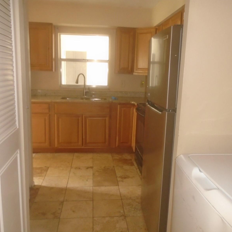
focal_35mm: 31
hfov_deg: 52.5
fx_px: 235
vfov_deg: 52.5
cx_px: 120
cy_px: 117
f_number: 3.2
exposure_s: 1/8
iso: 400
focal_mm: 4.6
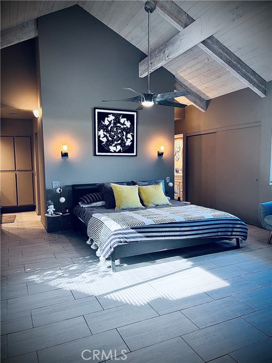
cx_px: 136
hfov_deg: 53.1
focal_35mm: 26
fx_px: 272
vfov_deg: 67.3
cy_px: 182
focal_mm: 5.7
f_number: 1.5
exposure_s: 1/60
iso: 125
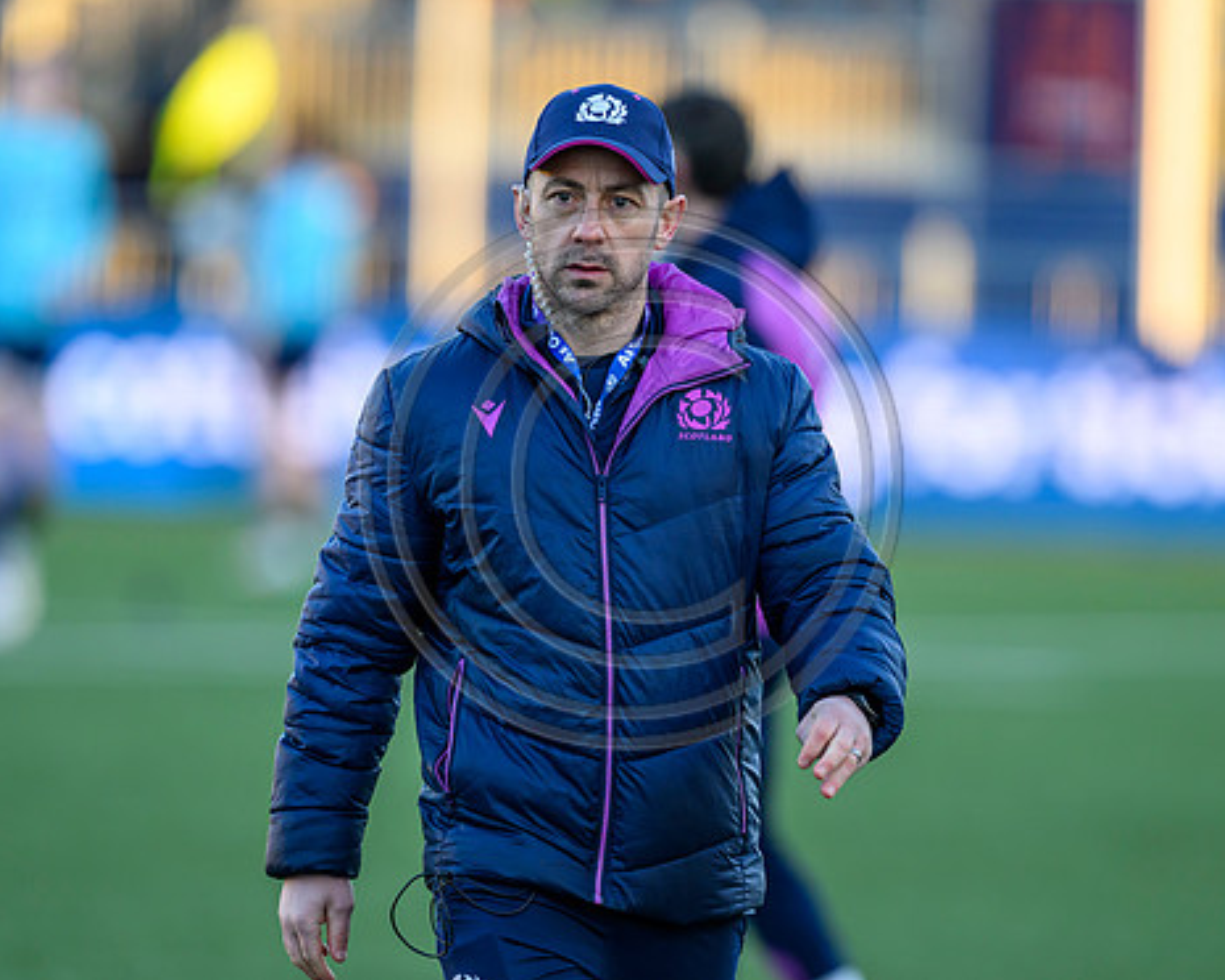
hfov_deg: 4.1
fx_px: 16967
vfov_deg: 3.3
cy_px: 476
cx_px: 630
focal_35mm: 468
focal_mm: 400
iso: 1000
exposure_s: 1/640
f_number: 3.5
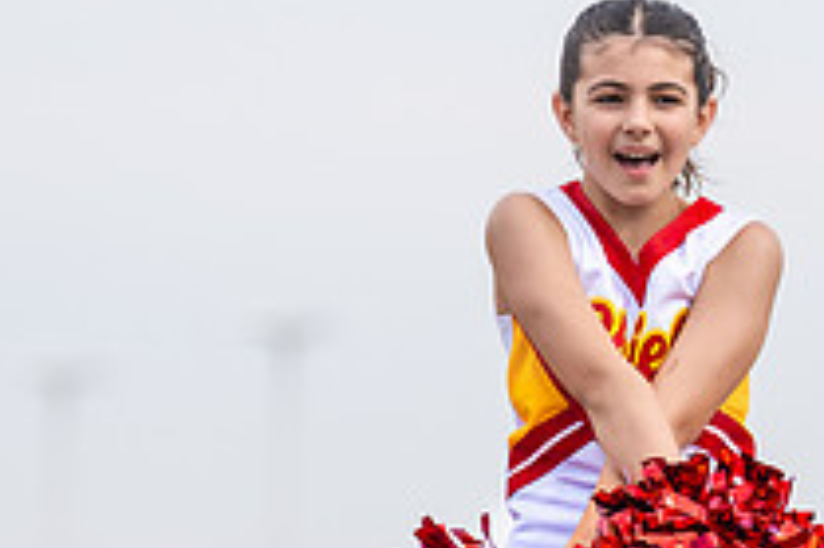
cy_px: 583
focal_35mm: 655
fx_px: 14980
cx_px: 736
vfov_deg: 2.1
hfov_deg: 3.1
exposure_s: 1/1600
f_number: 2.8
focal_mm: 159
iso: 160
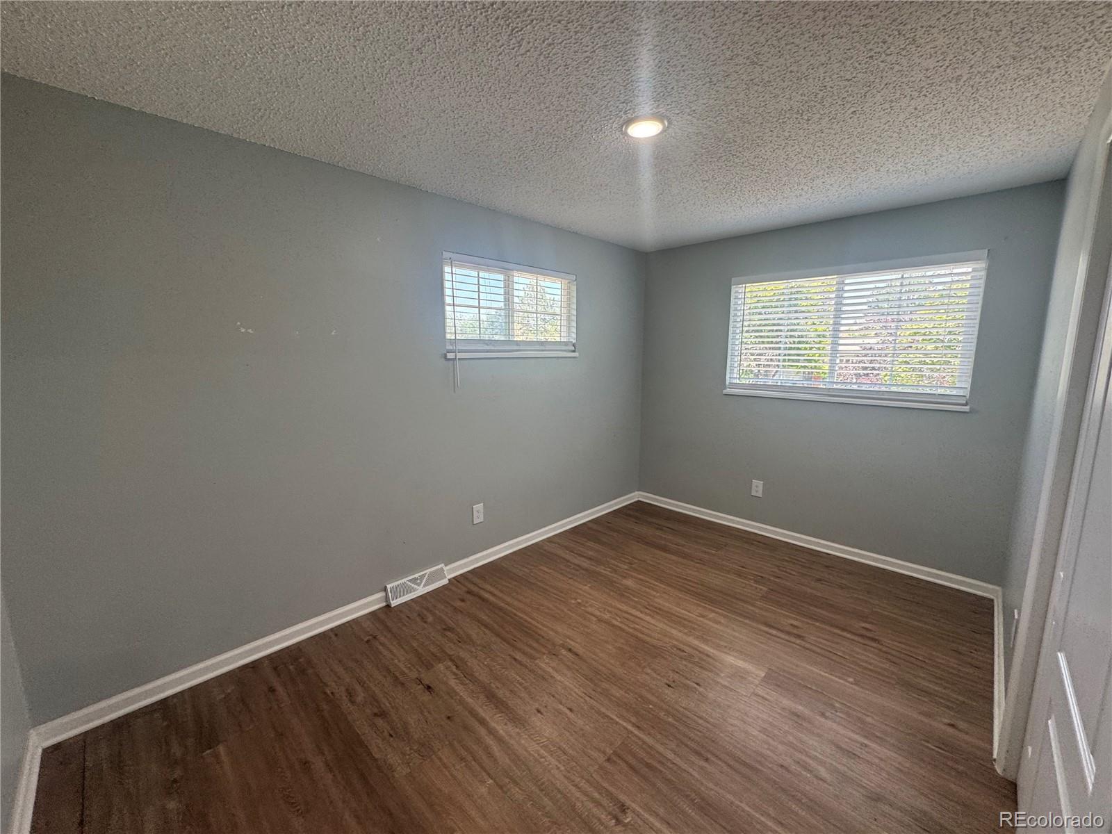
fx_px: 450
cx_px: 556
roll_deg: -2.0
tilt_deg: -8.4
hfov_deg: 102.1
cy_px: 417
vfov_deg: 85.7
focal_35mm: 14
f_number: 2.2
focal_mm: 2.22
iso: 125
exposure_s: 1/120
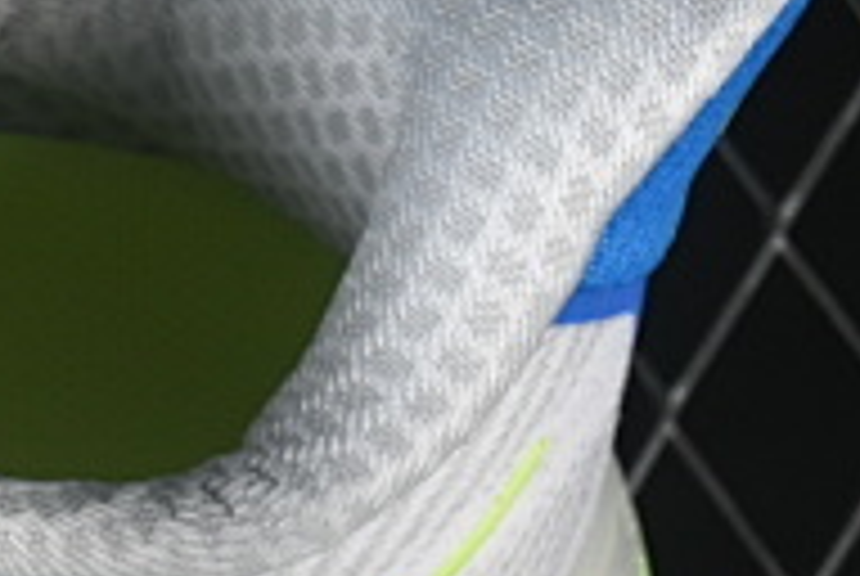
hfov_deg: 4.8
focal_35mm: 423
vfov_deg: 3.2
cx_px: -946
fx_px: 10121
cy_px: 1143
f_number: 7.1
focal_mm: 50
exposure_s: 1/60
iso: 160
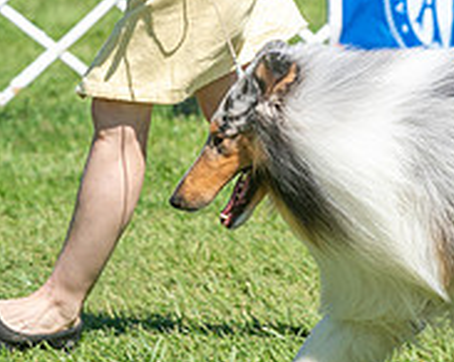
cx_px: 368
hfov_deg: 3.8
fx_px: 6832
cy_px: -20
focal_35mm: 509
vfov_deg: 3.0
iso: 80
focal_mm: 129
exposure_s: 1/1000
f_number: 4
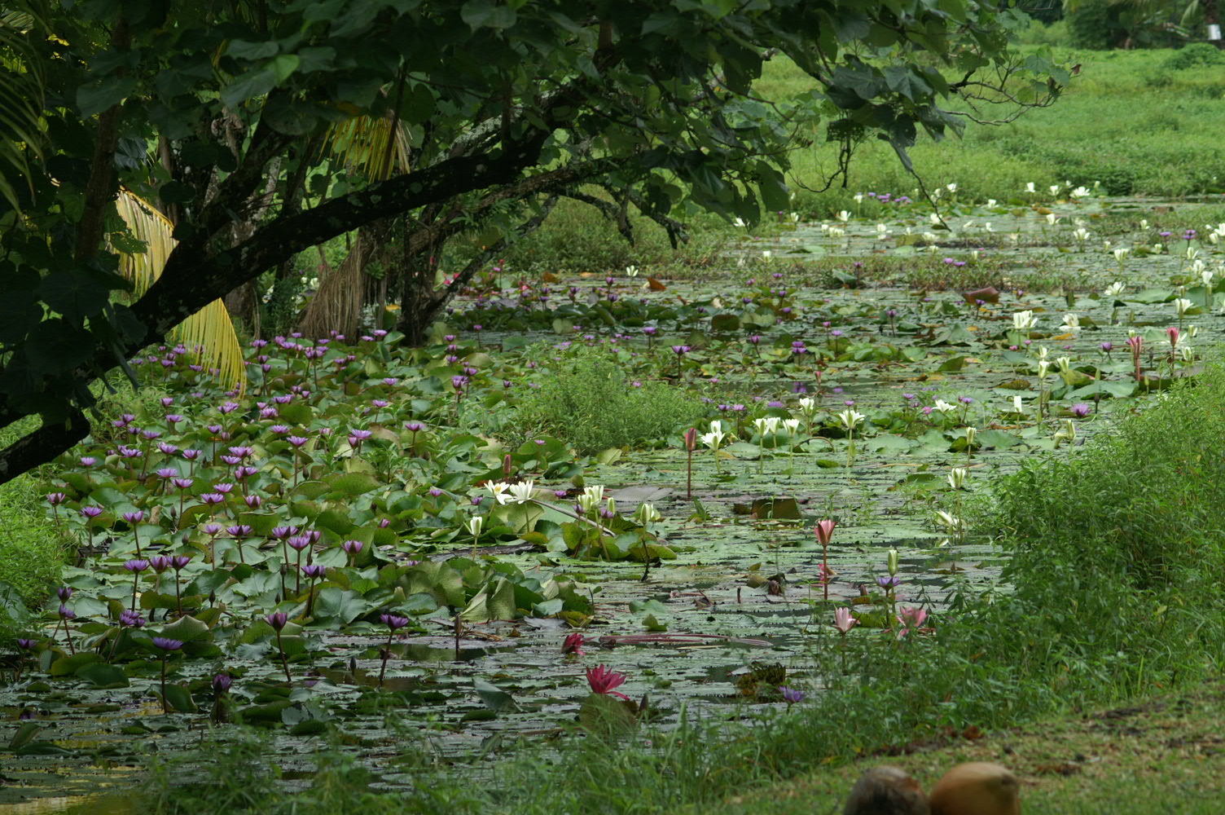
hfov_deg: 10.2
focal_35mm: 202
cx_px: 612
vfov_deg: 6.8
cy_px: 408
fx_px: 6884
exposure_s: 1/125
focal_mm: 135
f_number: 6.3
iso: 100
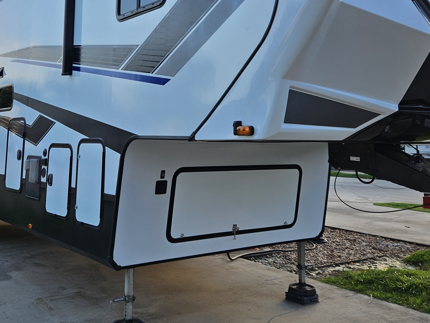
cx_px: 181
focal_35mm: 41
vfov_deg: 34.2
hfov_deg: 45.6
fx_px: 509
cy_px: 71
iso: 25
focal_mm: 5.4
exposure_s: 1/228
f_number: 1.8
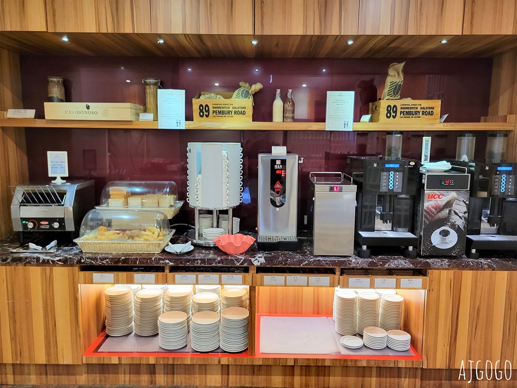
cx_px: 258
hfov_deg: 67.3
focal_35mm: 26
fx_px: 388
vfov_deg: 53.1
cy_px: 194
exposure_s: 1/40
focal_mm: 5.4
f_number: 1.8
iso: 500
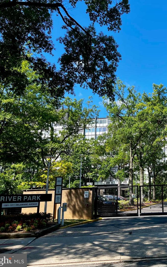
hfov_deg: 32.0
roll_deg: +1.5
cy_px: 134
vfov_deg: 52.8
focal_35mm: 37
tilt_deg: +12.3
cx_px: 163
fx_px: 270
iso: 50
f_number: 1.6
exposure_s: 1/1140
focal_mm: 5.1
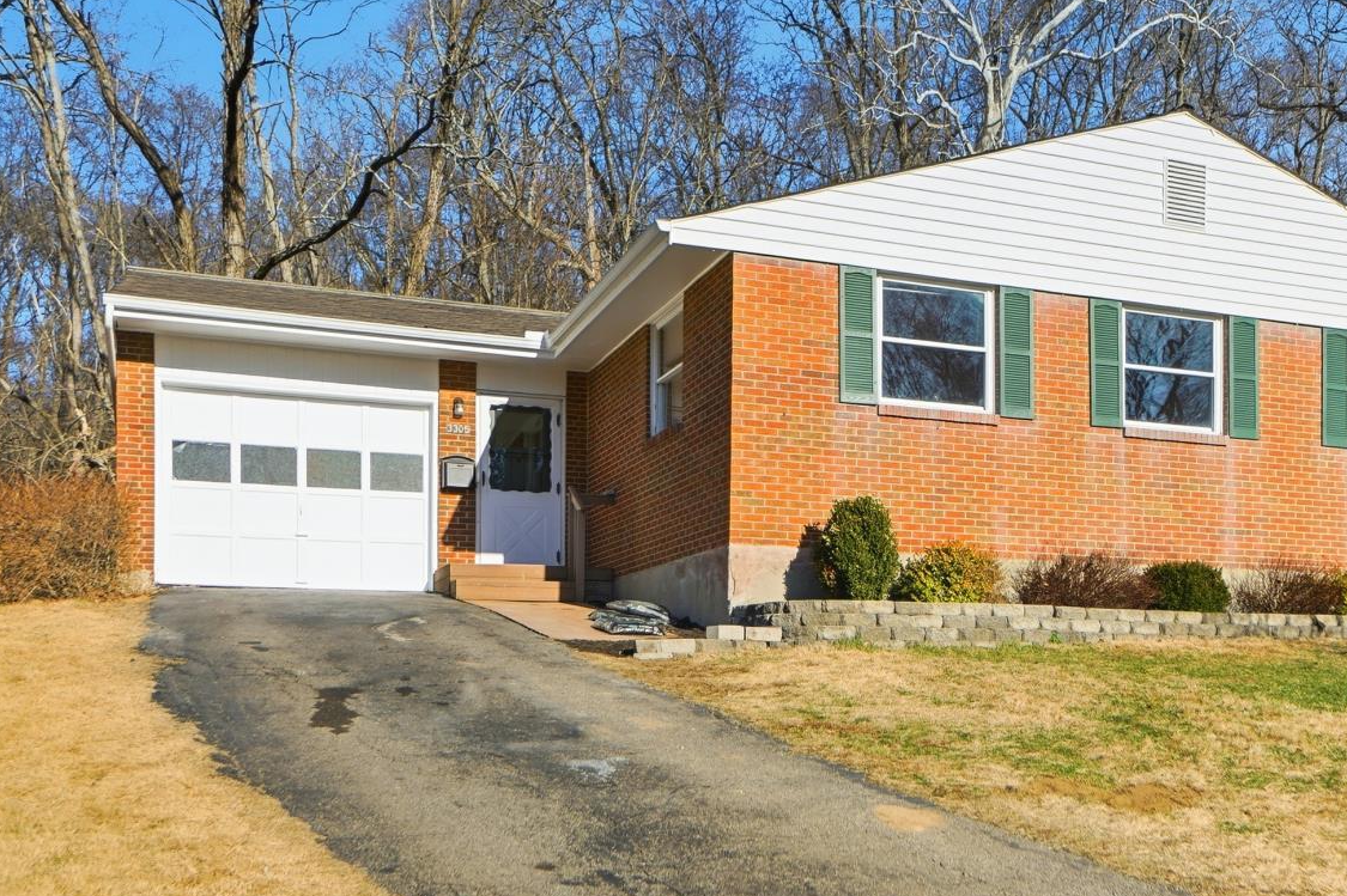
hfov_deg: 52.6
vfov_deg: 36.8
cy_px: 400
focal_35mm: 36
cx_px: 837
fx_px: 1346
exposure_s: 1/8000
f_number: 4
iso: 100
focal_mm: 18
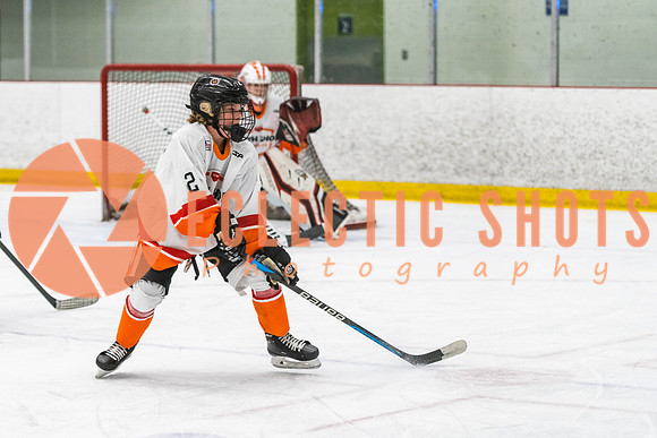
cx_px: 198
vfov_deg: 9.1
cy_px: 207
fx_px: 2754
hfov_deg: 13.6
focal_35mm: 151
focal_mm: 98
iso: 1400
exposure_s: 1/640
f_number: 2.8
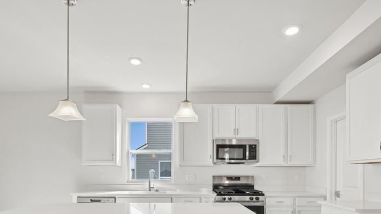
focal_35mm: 22
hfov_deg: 81.2
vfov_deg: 48.7
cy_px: 170
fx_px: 222
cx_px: 185
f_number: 9
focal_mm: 14
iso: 64
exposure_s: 1/4
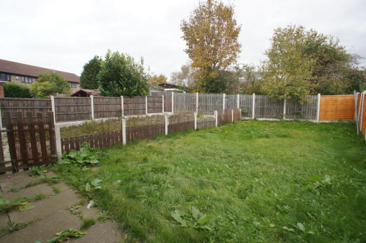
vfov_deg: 53.0
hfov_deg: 73.8
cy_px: 122
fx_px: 244
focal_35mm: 24
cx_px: 183
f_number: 5.6
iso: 200
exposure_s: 1/125
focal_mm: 16
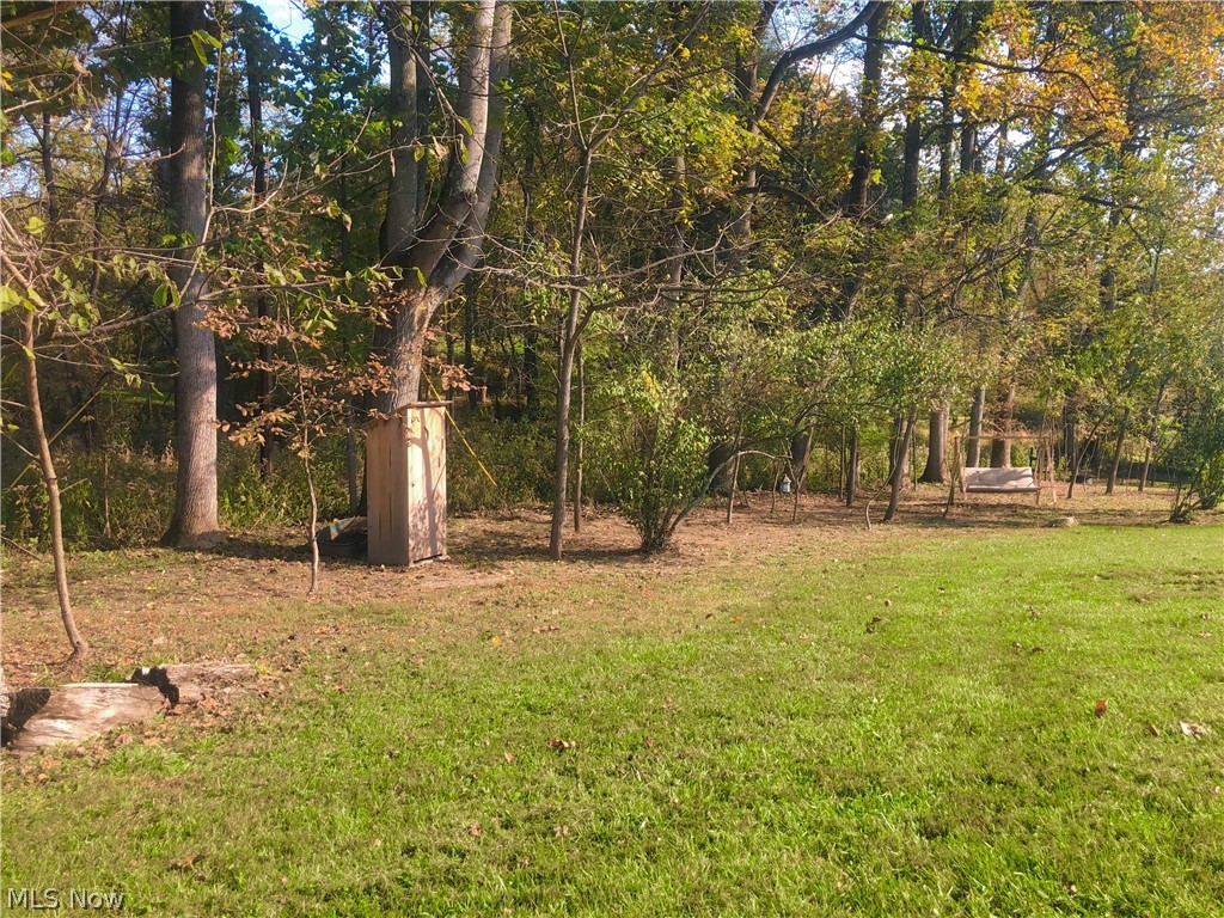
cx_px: 612
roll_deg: -1.2
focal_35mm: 28
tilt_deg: -5.3
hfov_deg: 63.4
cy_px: 459
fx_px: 990
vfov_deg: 49.7
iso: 20
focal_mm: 3.99
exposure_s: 1/265
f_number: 1.8
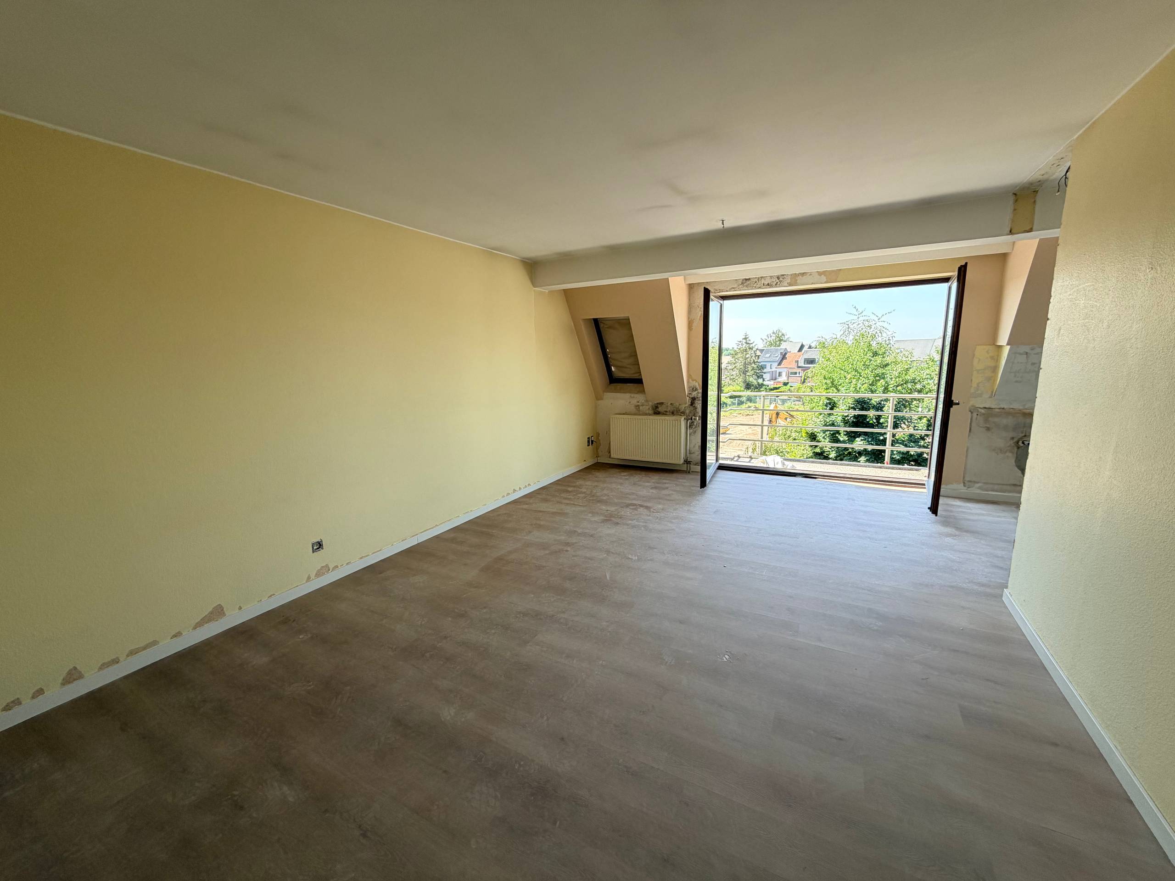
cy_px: 440
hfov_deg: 102.1
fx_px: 475
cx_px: 588
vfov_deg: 85.7
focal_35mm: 14
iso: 64
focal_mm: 2.22
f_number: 2.2
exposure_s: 1/152
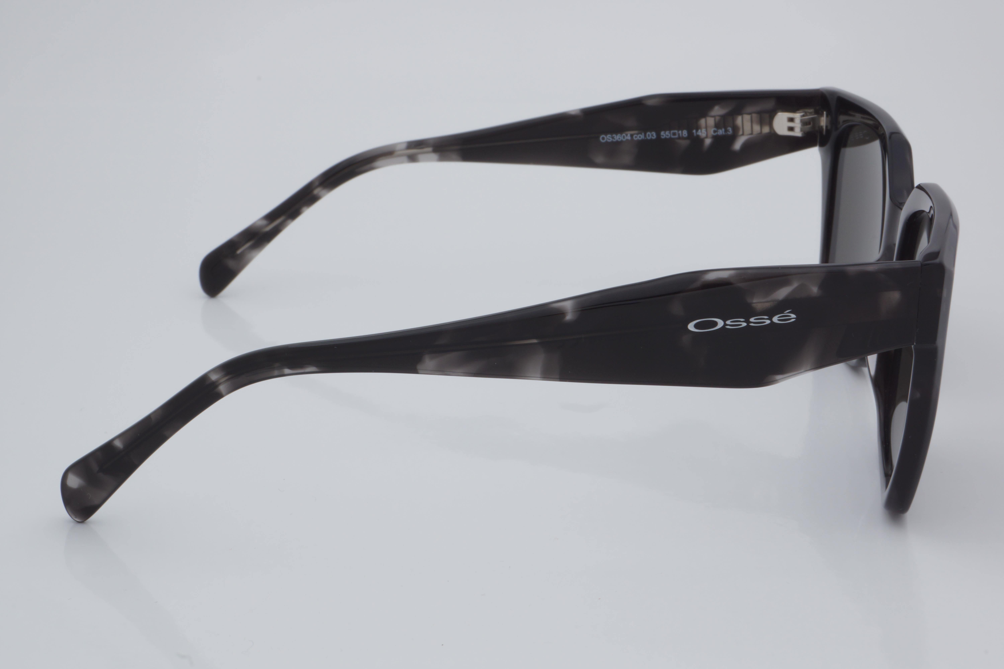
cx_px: 502
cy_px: 334
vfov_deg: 18.2
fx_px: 2092
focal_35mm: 75
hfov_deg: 27.0
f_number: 32
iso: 100
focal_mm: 50
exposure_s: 1/4
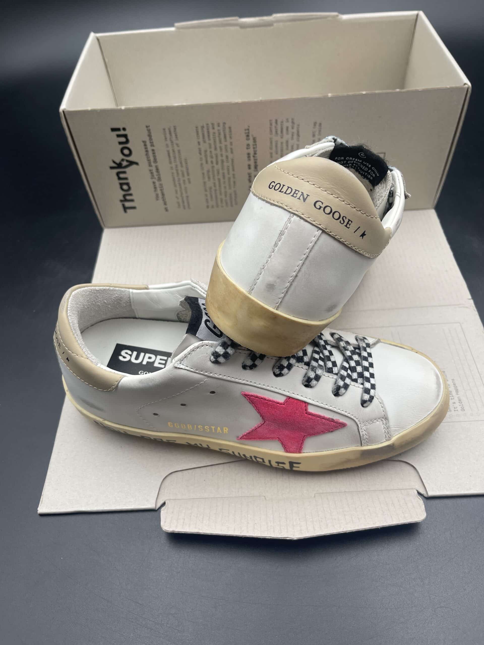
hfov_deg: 53.1
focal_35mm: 26
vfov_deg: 67.3
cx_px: 242
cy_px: 322
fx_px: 485
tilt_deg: -52.8
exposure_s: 1/470
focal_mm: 5.1
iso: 32
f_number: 1.6
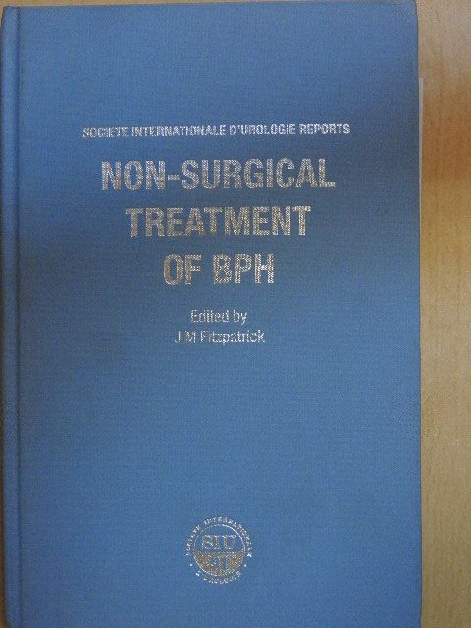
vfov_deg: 29.8
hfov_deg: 22.6
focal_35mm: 65
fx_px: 1179
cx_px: 236
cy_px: 314
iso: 1100
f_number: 4.2
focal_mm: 11.6
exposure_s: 1/60
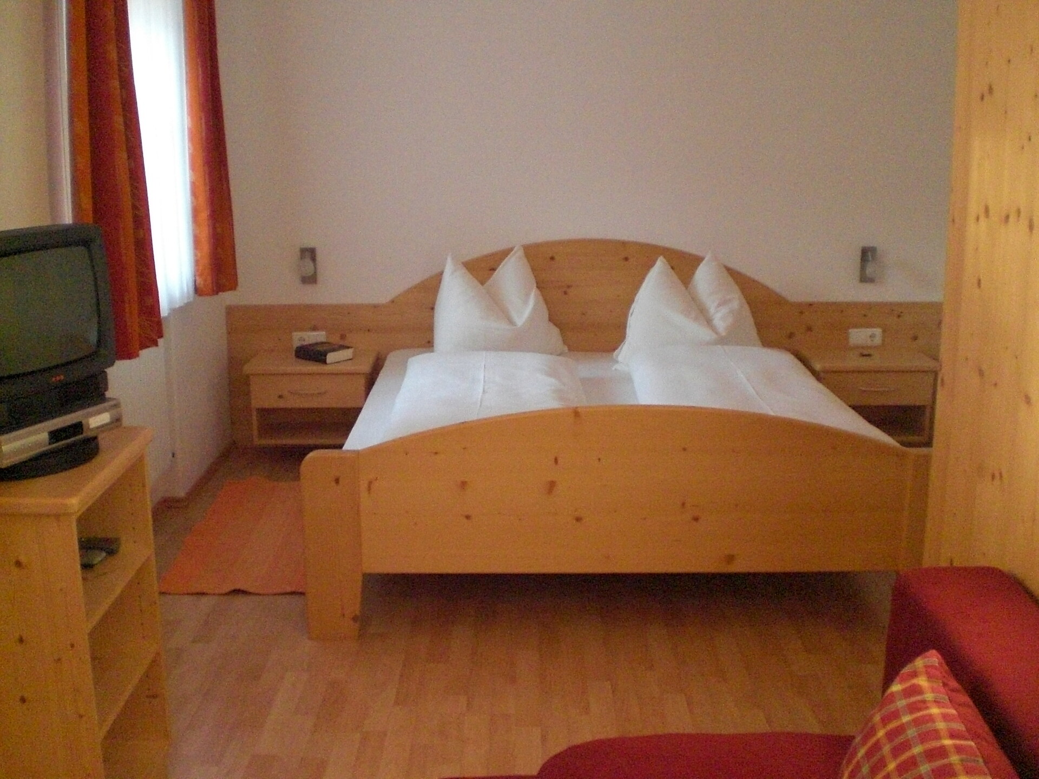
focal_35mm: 38
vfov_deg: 37.7
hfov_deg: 49.0
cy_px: 390
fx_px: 1141
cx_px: 520
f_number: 3.1
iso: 800
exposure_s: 1/100
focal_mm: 6.3
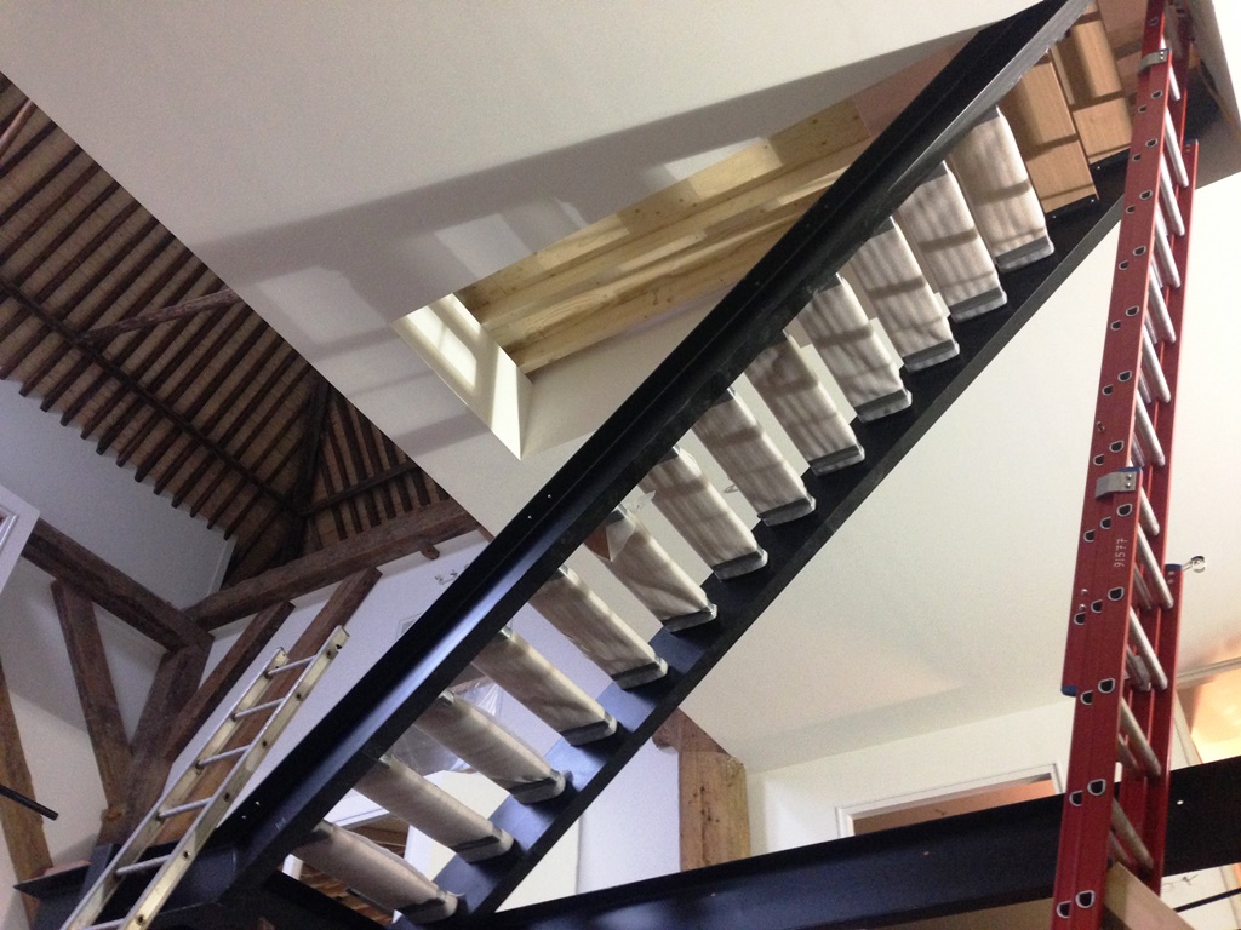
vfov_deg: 42.9
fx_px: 1183
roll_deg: -6.0
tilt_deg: +41.5
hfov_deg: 55.4
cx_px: 620
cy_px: 465
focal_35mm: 33
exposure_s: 1/20
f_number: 2.4
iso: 320
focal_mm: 4.12
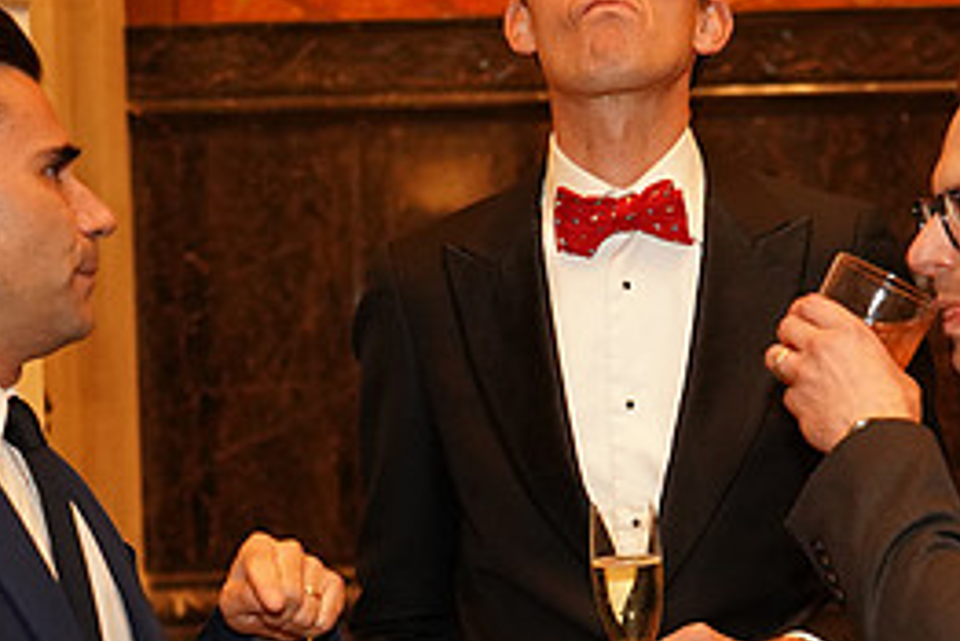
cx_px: 685
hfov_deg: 21.8
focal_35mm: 93
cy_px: 394
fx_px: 2481
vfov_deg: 14.7
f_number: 4
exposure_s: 1/125
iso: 6400
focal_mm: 42
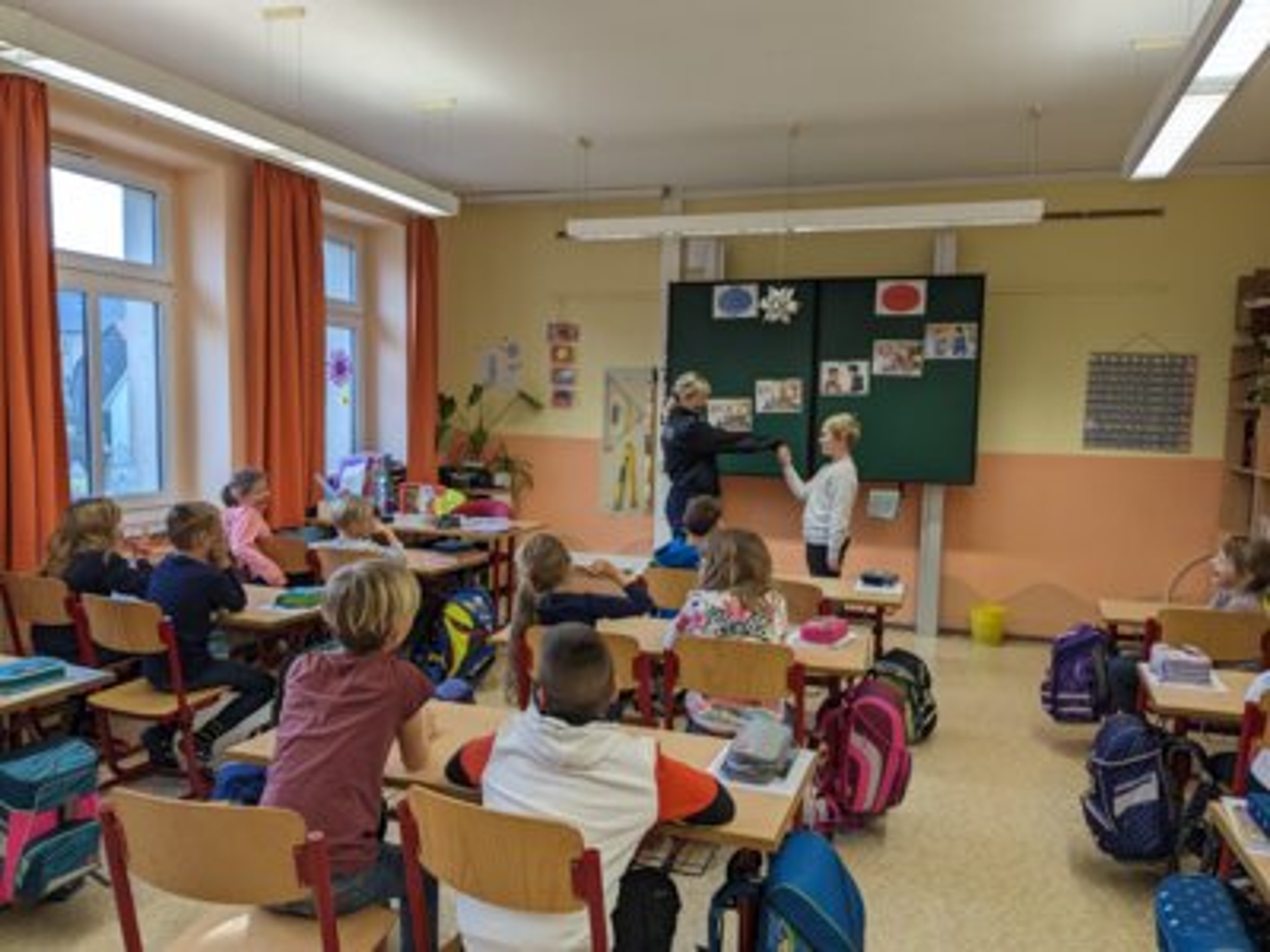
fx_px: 991
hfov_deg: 65.3
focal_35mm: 27
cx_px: 635
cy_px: 476
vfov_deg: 51.4
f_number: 1.73
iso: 41
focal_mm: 4.38
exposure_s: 1/110
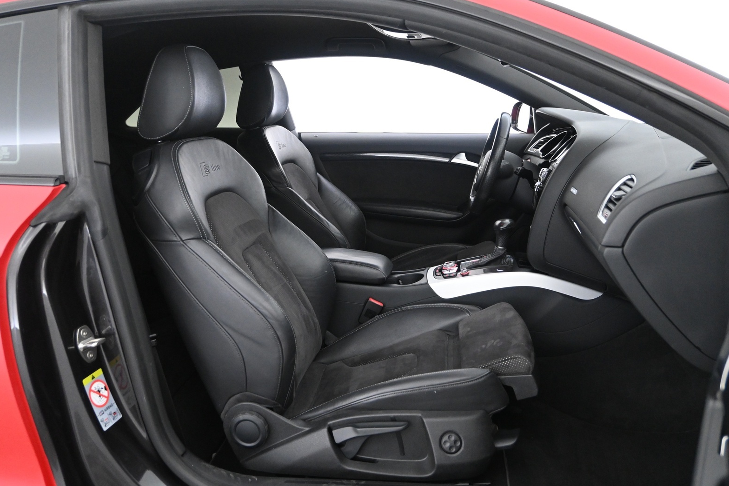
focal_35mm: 31
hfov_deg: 60.3
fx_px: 628
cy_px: 246
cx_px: 364
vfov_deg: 42.3
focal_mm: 20
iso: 3200
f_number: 3.8
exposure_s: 1/30
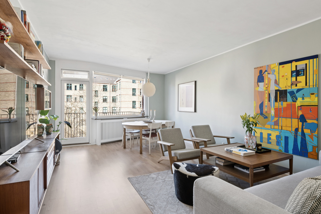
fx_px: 169
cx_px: 153
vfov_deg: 64.5
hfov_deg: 86.8
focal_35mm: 19
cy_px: 106
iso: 125
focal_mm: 17
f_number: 9
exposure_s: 1/6
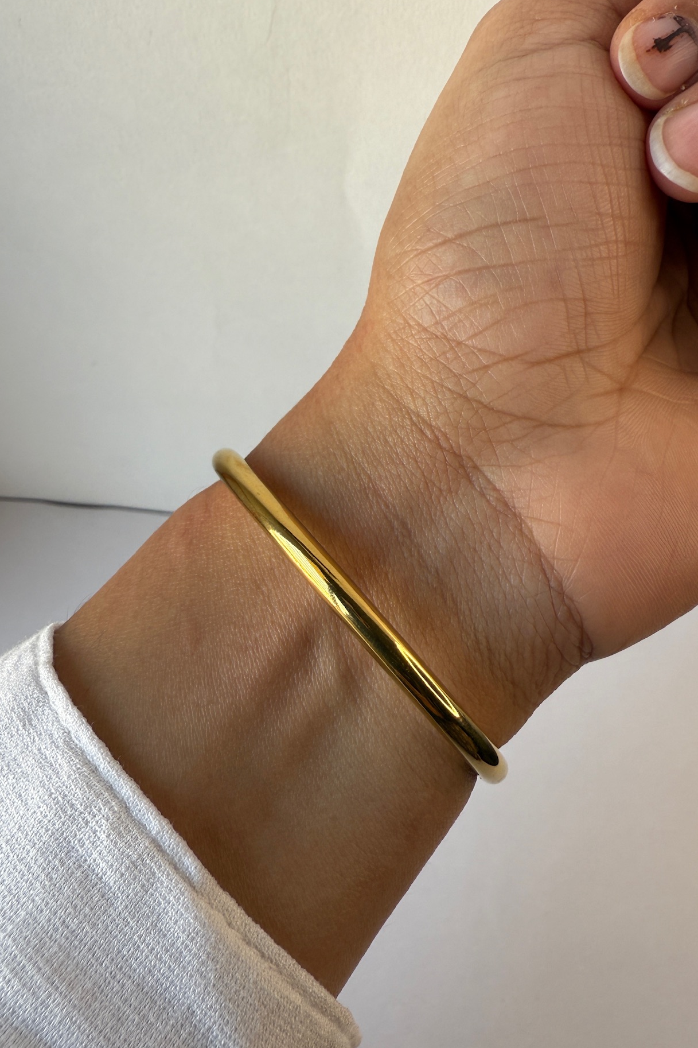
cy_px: 545
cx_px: 395
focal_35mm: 28
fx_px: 814
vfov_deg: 65.5
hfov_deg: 46.3
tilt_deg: -54.8
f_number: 2.2
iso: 50
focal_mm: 2.22
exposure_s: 1/99
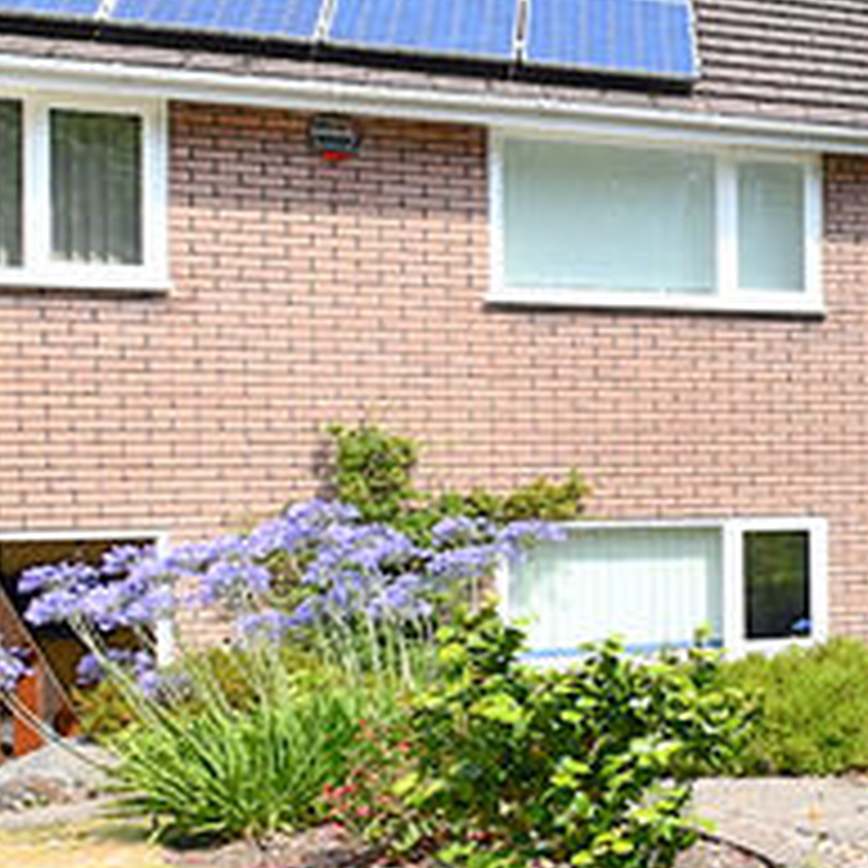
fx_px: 1787
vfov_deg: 27.3
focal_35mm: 63
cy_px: 492
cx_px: 2087
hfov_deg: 15.1
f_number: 9
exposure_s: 1/320
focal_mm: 14
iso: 250
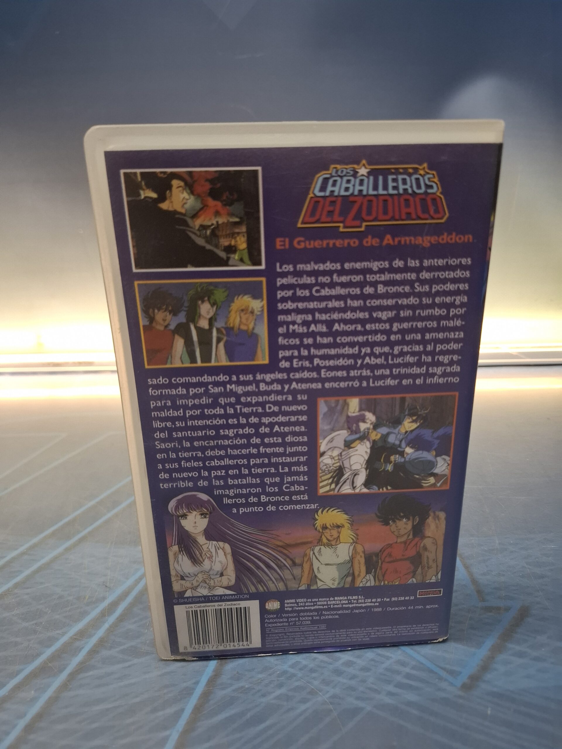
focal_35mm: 23
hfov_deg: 58.9
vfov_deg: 73.9
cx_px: 281
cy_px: 374
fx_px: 498
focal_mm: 5.54
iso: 250
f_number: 1.8
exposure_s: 1/120
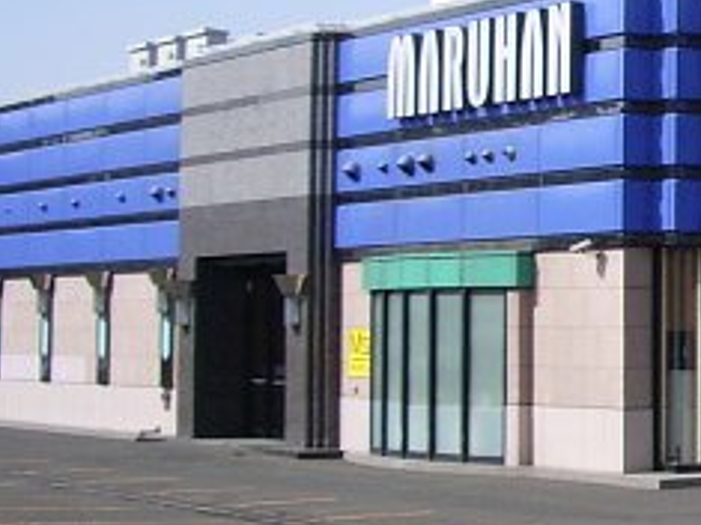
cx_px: 1002
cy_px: 72
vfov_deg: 12.4
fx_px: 2409
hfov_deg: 15.5
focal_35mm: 119
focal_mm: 5.8
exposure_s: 1/640
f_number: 4.3
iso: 80
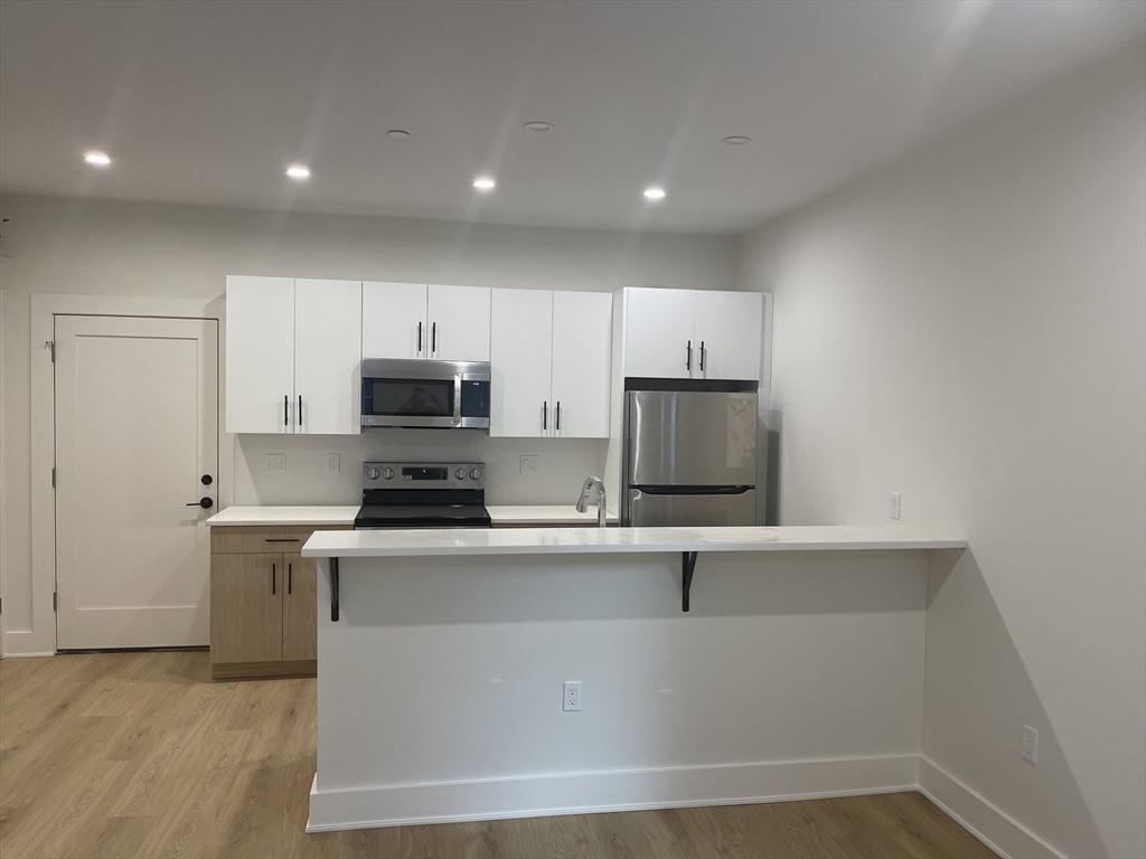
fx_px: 828
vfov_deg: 54.9
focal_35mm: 25
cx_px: 573
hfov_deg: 69.4
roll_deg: -0.4
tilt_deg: -4.9
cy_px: 430
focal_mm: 5.1
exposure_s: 1/120
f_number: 1.6
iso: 100
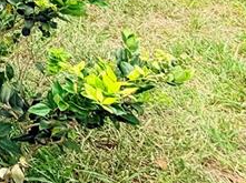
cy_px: -138
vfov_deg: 18.2
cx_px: -207
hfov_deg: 20.3
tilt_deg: -6.6
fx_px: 461
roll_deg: +6.3
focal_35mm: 65
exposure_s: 1/694
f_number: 2.2
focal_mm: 2.22
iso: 40
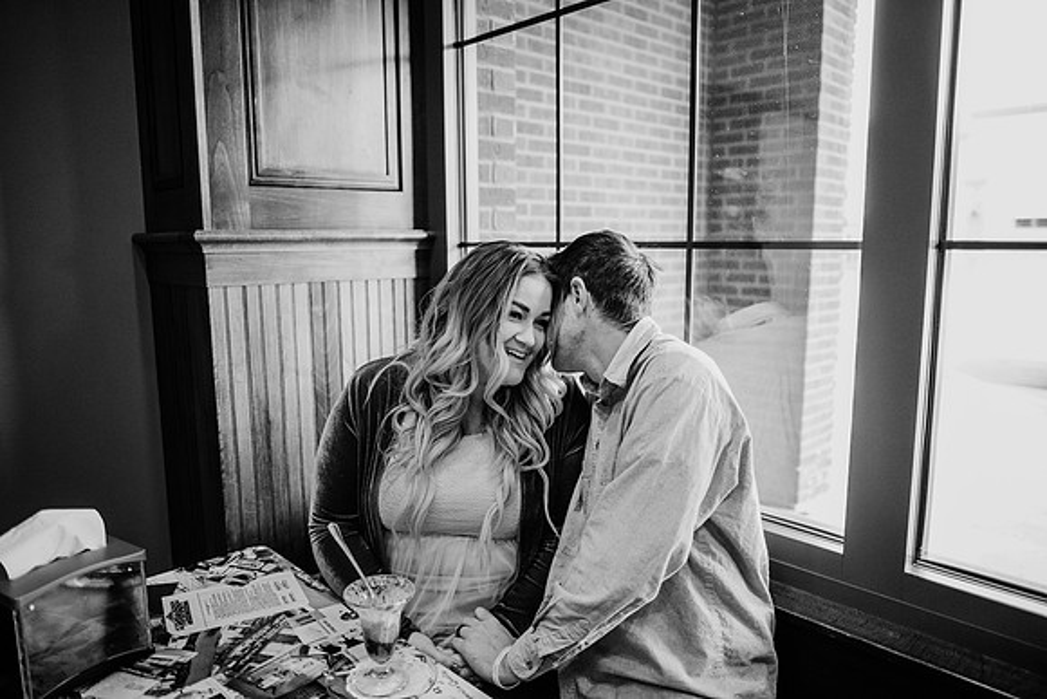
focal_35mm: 24
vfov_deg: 53.2
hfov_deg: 73.7
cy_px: 350
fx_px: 698
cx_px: 524
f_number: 2
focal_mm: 24
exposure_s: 1/640
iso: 3200
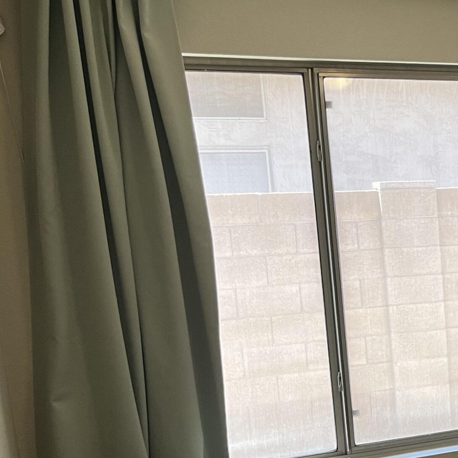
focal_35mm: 63
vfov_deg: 26.8
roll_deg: +1.9
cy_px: 358
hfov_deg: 23.7
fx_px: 943
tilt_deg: -11.9
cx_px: 615
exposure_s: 1/60
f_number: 1.6
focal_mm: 5.1
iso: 100
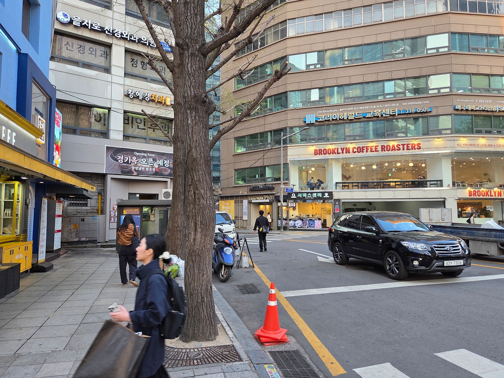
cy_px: 189
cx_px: 252
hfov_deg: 73.9
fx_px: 335
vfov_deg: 58.9
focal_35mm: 23
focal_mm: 5.4
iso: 80
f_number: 1.8
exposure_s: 1/120
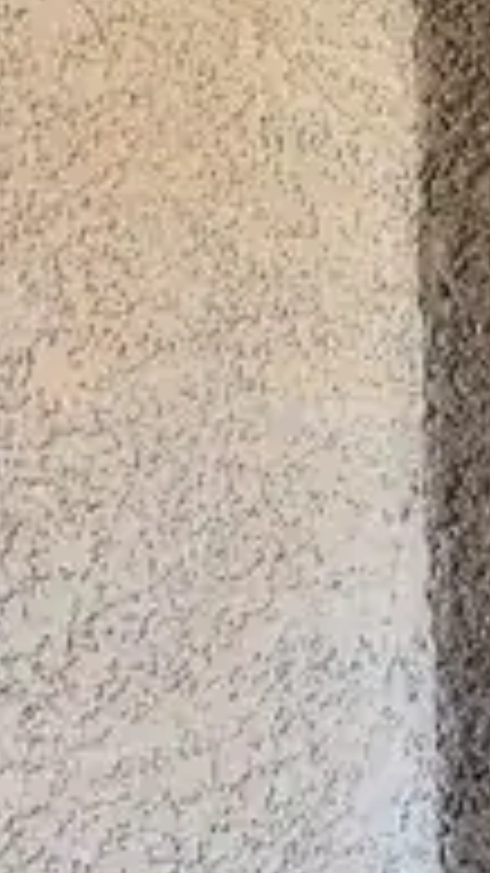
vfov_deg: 36.9
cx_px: 328
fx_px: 1248
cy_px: 148
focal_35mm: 54
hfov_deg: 22.1
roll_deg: +1.2
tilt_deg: -2.1
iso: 125
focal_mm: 6.86
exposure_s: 1/120
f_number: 1.78
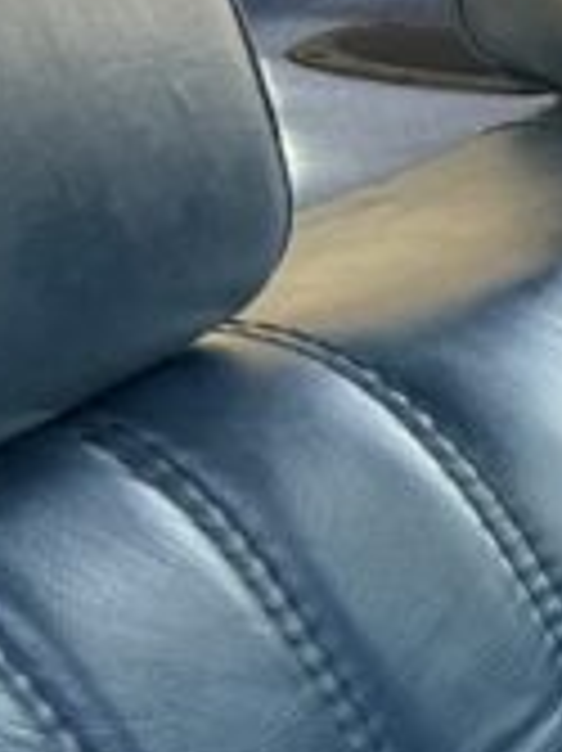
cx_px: 1664
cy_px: 928
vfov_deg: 21.0
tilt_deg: -32.3
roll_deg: -3.4
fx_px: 1864
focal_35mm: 86
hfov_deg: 11.2
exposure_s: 1/99
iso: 125
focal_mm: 2.22
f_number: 2.2
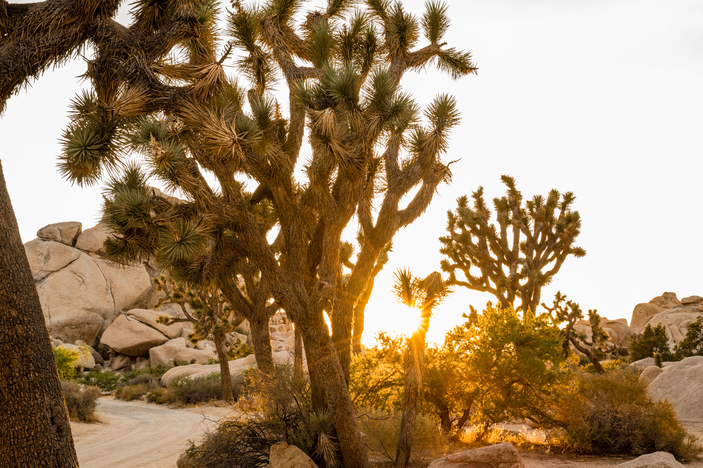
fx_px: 1133
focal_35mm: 58
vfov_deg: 23.4
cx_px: 352
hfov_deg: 34.5
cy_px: 241
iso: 800
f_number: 16
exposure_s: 1/40
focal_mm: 56
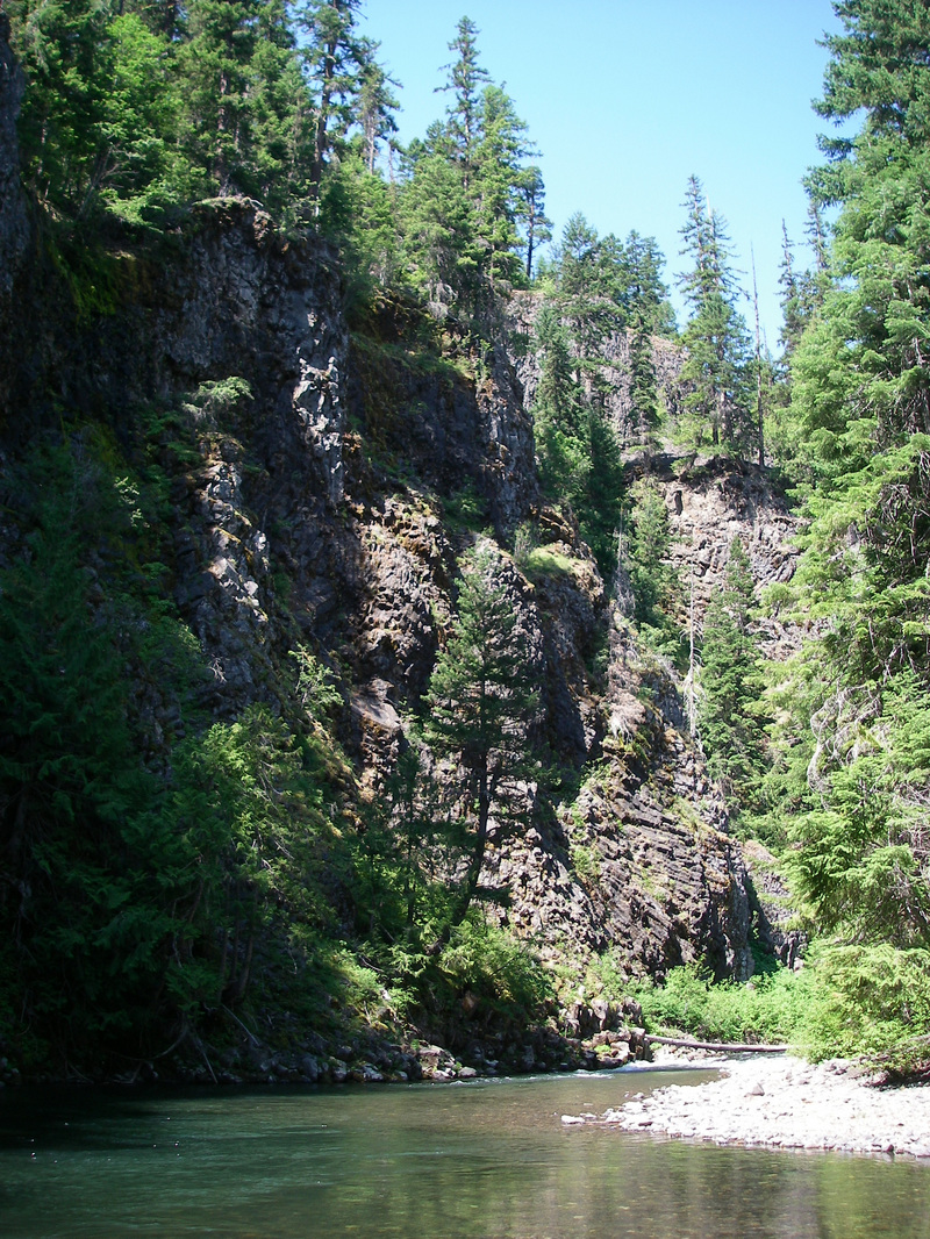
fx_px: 1361
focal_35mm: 38
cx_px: 465
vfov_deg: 49.0
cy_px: 620
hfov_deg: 37.7
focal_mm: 6.3
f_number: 3.3
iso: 64
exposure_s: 1/125
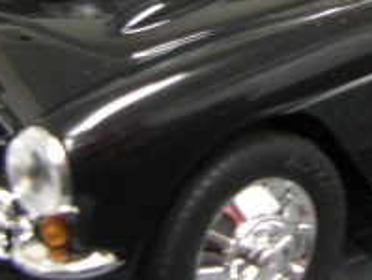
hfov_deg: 16.0
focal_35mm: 122
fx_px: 1313
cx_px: 305
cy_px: 56
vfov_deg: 12.1
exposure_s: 1/15
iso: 200
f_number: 3.4
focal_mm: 6.3
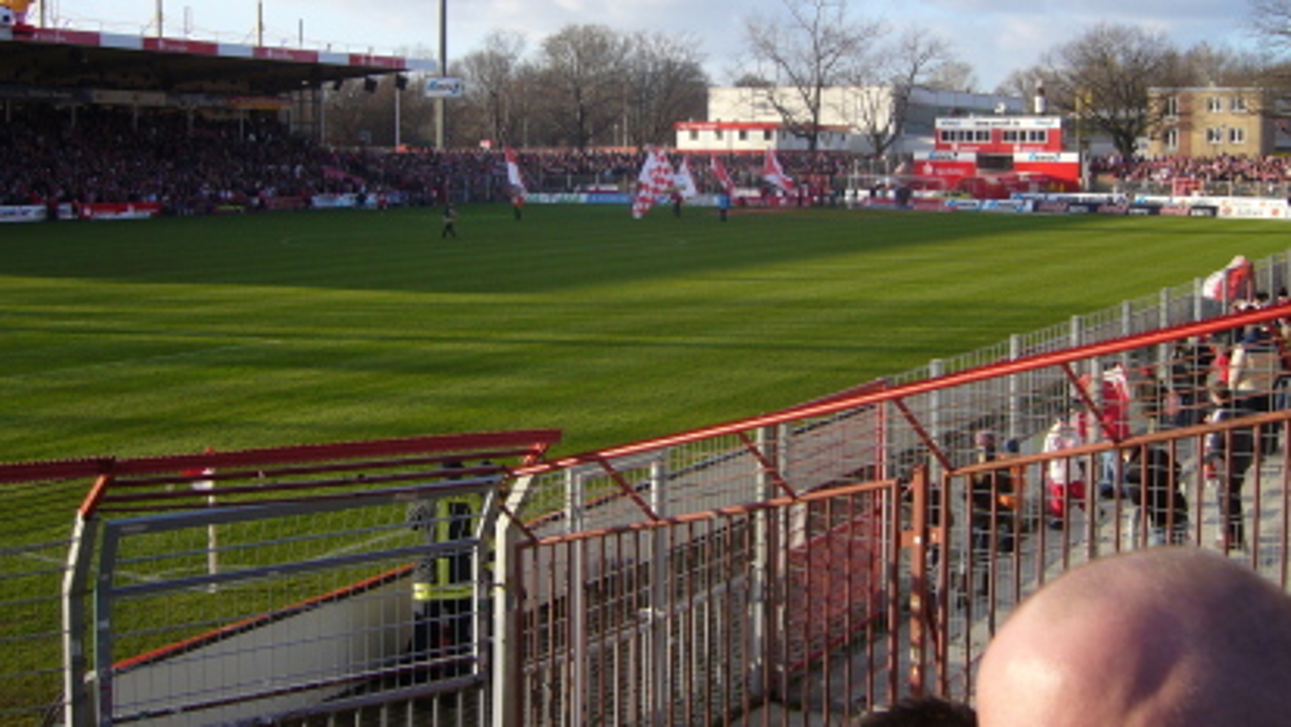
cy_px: 211
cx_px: 705
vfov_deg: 25.8
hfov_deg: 44.5
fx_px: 1575
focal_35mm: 46
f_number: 2.8
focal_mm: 5.8
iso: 80
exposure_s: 1/500
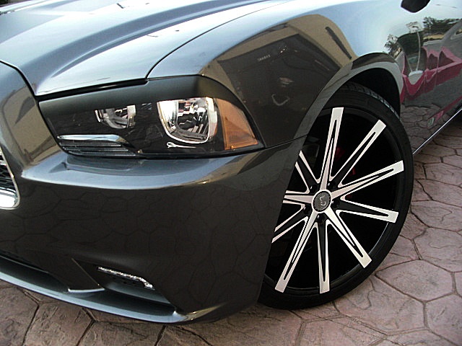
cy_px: 173
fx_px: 480
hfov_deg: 51.4
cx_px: 231
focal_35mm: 36
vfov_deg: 39.7
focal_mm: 6.3
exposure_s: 1/100
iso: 200
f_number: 2.8
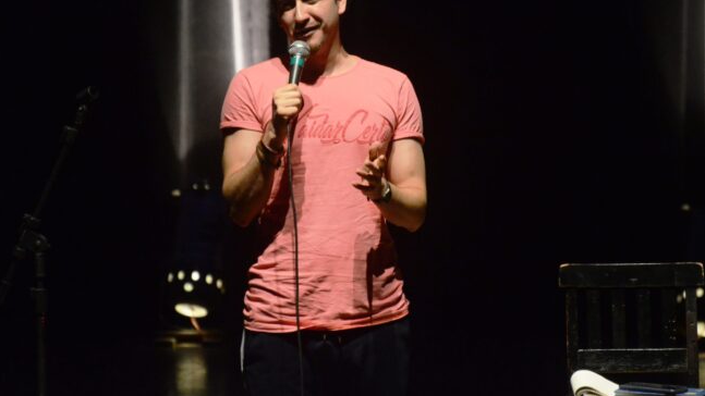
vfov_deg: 2.6
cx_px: 352
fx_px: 8843
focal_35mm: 473
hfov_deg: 4.6
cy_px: 164
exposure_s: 1/160
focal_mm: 300
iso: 3200
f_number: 5.6
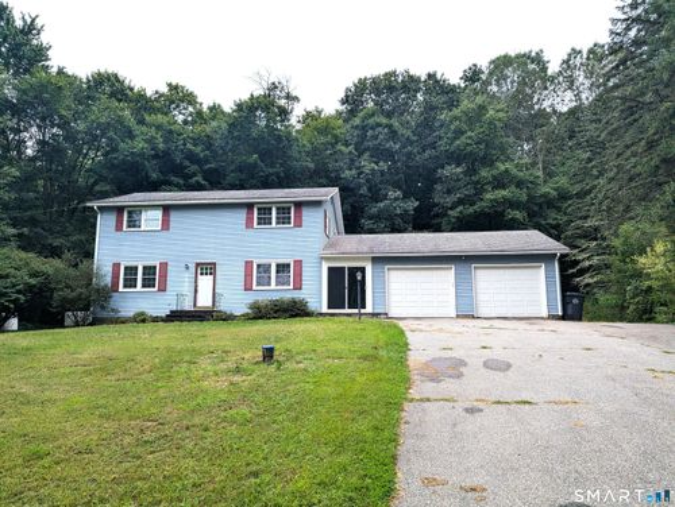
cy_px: 254
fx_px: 468
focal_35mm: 24
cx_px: 338
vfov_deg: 56.9
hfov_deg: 71.5
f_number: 1.85
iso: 44
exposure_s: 1/1244
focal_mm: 6.81
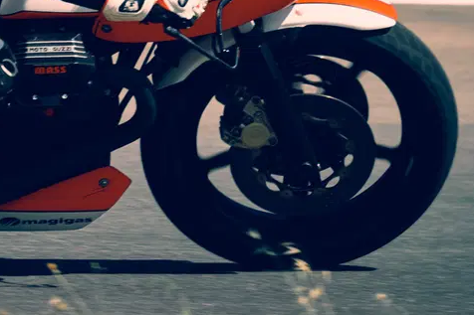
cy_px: 1
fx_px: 9950
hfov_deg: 2.7
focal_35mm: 756
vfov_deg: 1.8
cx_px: 43
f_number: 5.6
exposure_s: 1/1000
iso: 200
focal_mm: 200
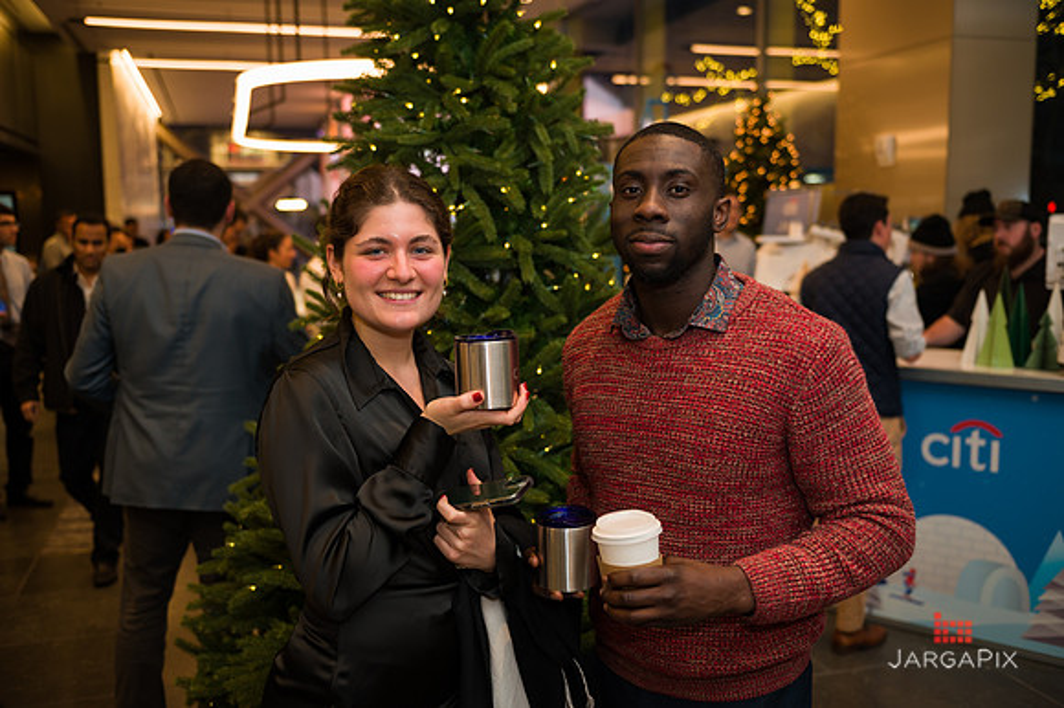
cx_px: 532
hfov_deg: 54.5
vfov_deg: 37.8
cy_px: 354
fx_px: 1034
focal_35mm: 35
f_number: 3.2
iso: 400
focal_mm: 35
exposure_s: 1/200
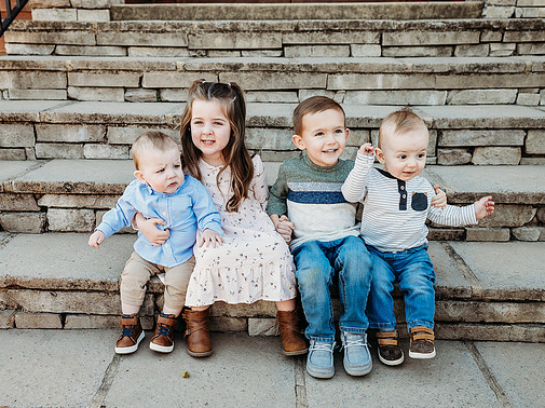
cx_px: 244
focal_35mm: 35
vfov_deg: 40.4
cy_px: 253
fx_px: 551
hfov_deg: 52.6
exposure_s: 1/320
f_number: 2.8
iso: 250
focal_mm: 24
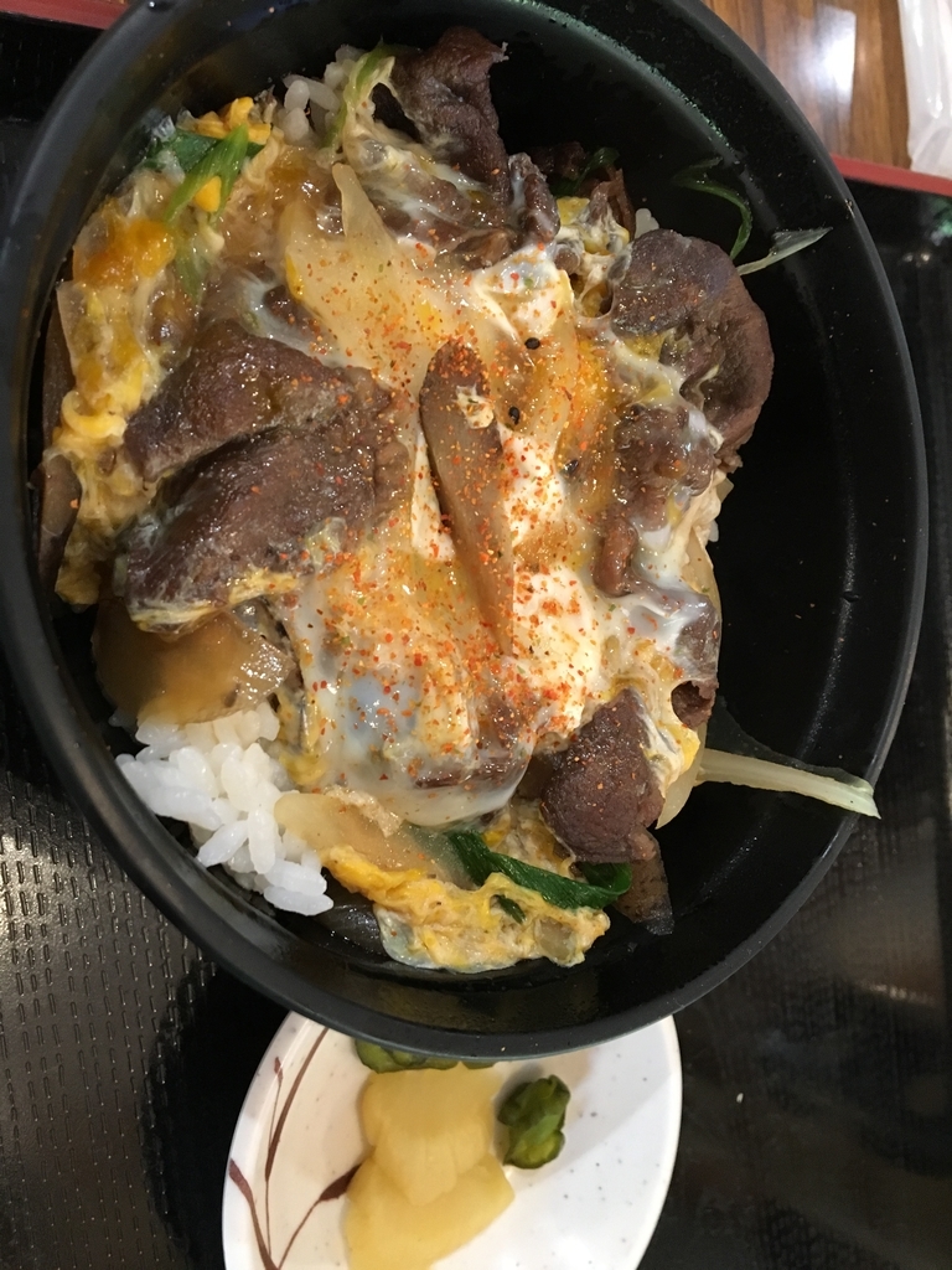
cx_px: 476
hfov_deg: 48.2
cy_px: 635
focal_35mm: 29
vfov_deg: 61.7
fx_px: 1063
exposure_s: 1/15
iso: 200
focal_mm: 4.15
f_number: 2.2
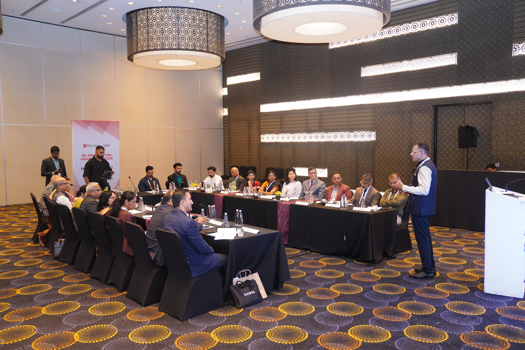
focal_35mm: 30
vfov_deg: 43.6
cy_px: 175
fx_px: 437
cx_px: 262
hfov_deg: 61.9
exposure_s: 1/125
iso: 4000
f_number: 2.8
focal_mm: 30
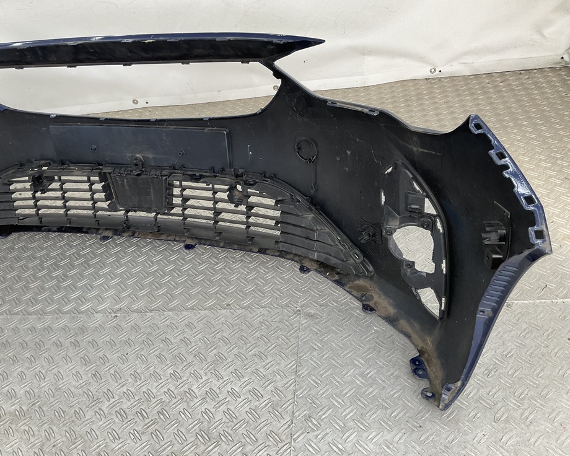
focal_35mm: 31
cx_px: 268
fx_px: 523
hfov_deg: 57.1
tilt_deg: -35.9
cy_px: 233
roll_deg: +10.7
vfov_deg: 47.1
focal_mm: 3
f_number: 1.8
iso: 25
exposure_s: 1/120
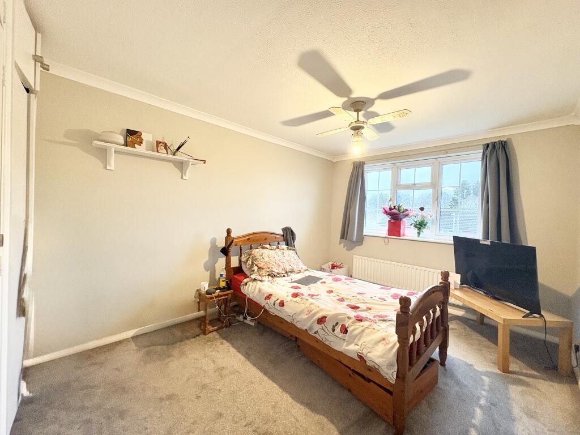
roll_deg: -1.4
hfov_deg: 102.1
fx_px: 235
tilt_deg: -1.1
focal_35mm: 14
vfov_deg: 85.7
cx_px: 290
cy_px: 218
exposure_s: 1/50
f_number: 2.2
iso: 250
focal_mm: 2.22
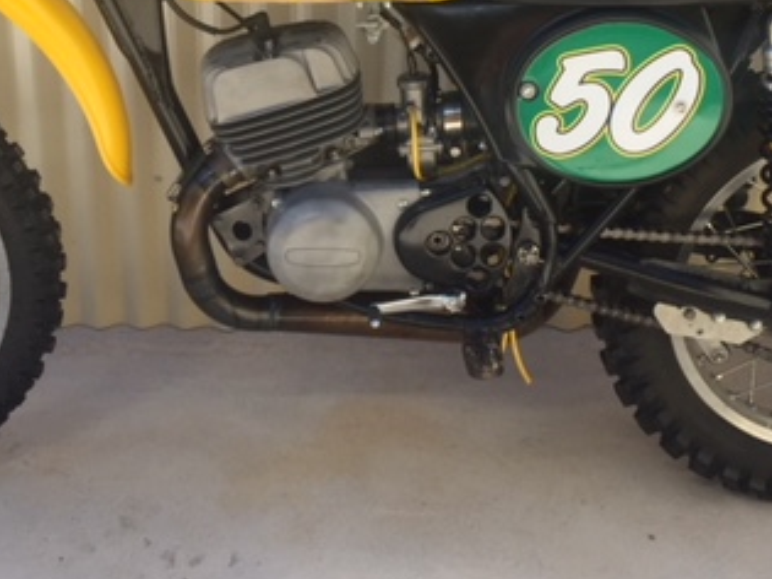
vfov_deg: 24.4
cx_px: 365
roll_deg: -2.0
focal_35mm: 59
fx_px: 1315
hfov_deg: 32.7
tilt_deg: -21.6
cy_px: 123
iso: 32
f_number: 2.2
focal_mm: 4.15
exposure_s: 1/488
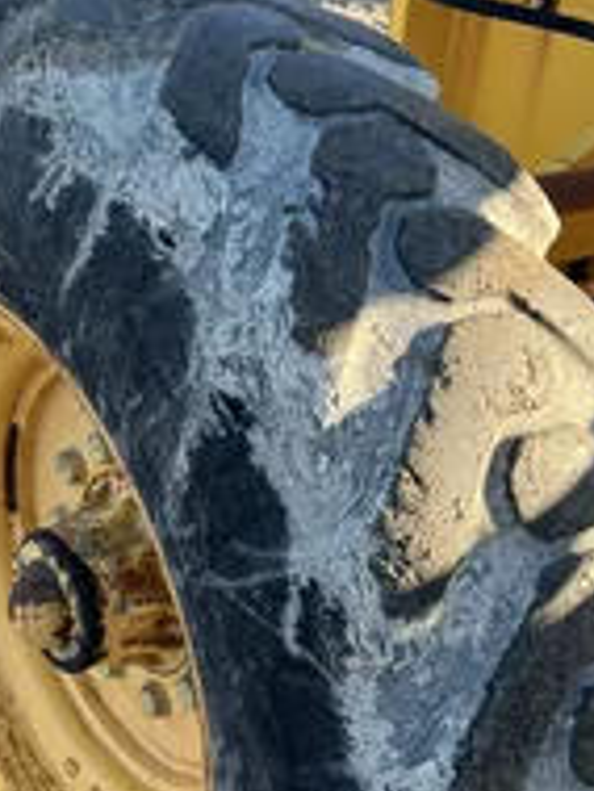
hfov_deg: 26.3
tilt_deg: -31.3
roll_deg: -6.2
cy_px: 423
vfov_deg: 34.9
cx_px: 167
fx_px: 1257
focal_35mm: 55
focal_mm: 5.1
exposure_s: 1/487
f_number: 1.6
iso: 50
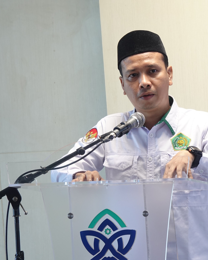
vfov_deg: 4.3
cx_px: 202
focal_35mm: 445
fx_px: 3425
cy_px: 124
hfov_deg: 3.5
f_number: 4
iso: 400
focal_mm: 110.13
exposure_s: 1/25
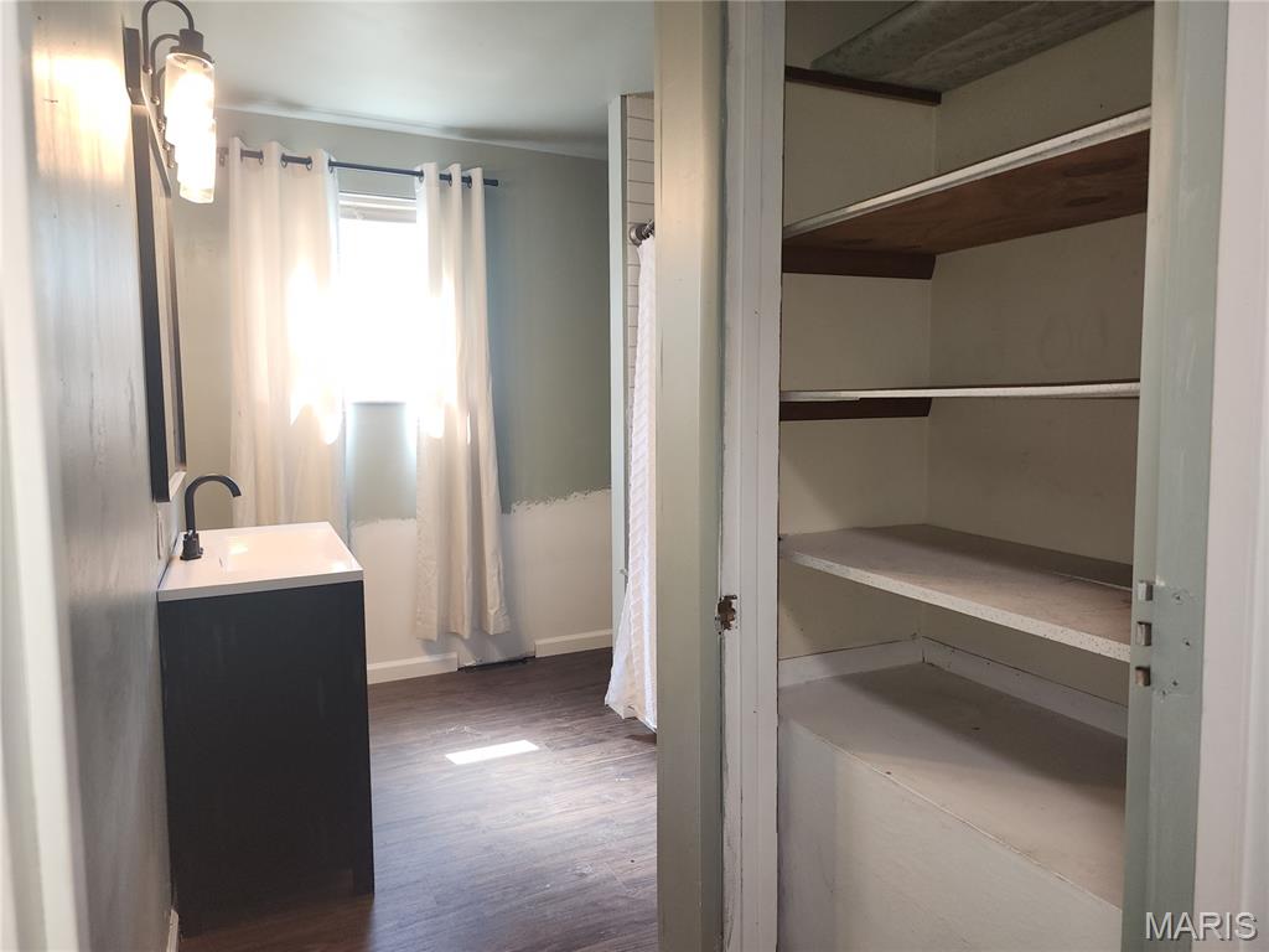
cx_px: 634
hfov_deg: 73.9
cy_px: 476
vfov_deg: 58.9
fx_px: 843
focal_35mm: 23
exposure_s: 1/60
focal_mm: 6.4
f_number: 1.8
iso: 80
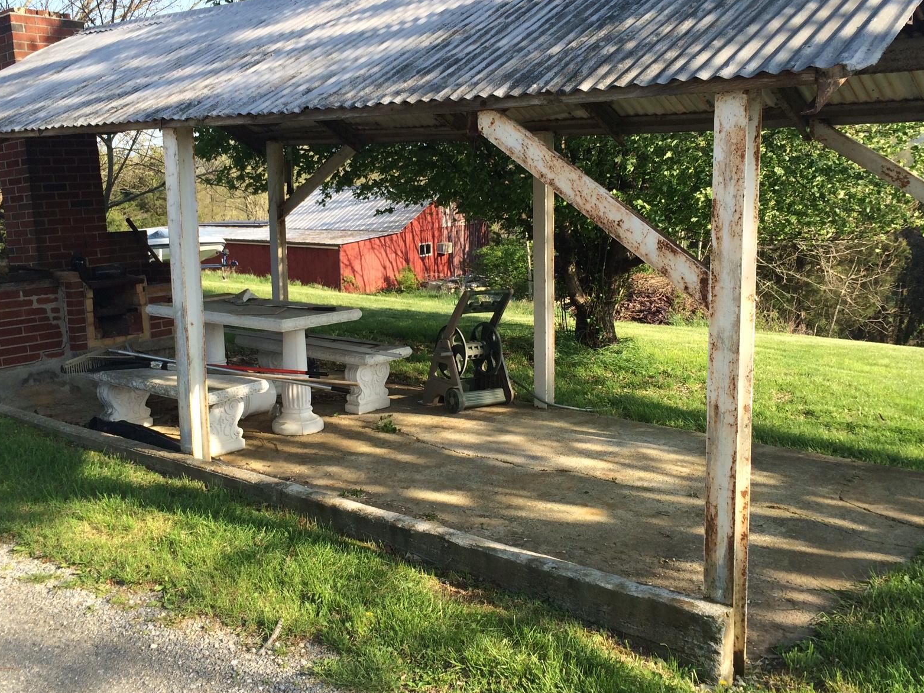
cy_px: 323
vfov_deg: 37.7
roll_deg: +3.9
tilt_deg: -10.0
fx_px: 1014
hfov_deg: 48.9
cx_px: 418
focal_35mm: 38
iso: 32
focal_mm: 4.15
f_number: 2.2
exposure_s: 1/695
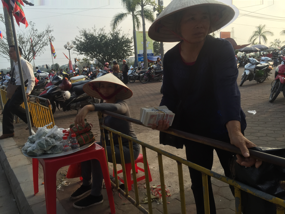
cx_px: 142
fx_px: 239
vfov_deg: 48.2
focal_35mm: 29
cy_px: 107
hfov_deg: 61.7
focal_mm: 4.15
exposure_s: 1/706
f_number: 2.2
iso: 32
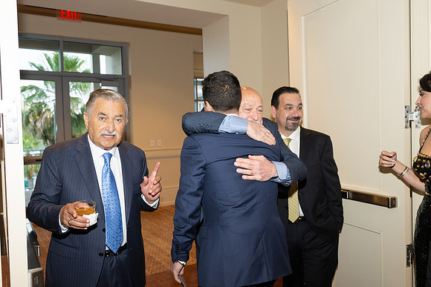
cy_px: 144
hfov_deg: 60.3
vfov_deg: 42.3
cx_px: 216
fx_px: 371
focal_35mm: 31
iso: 800
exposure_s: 1/100
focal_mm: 31
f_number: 5.6
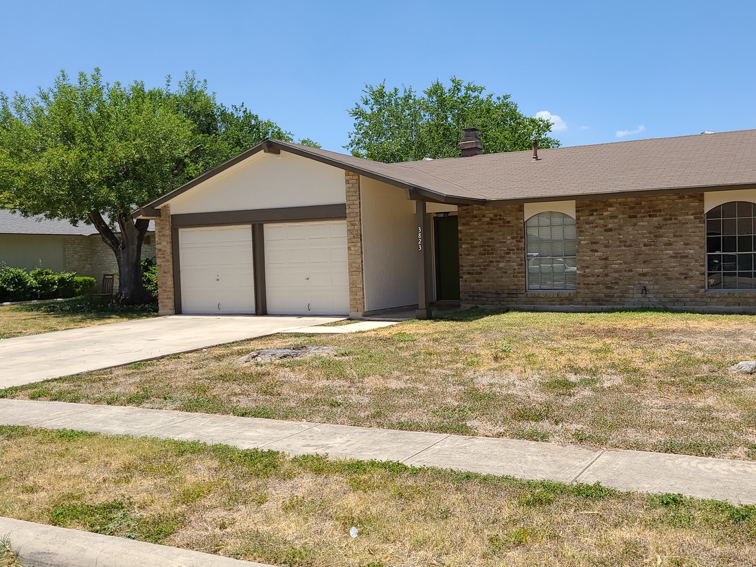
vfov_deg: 41.8
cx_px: 474
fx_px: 743
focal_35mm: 34
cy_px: 279
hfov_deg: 53.3
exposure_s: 1/2071
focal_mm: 5.4
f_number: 1.8
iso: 40
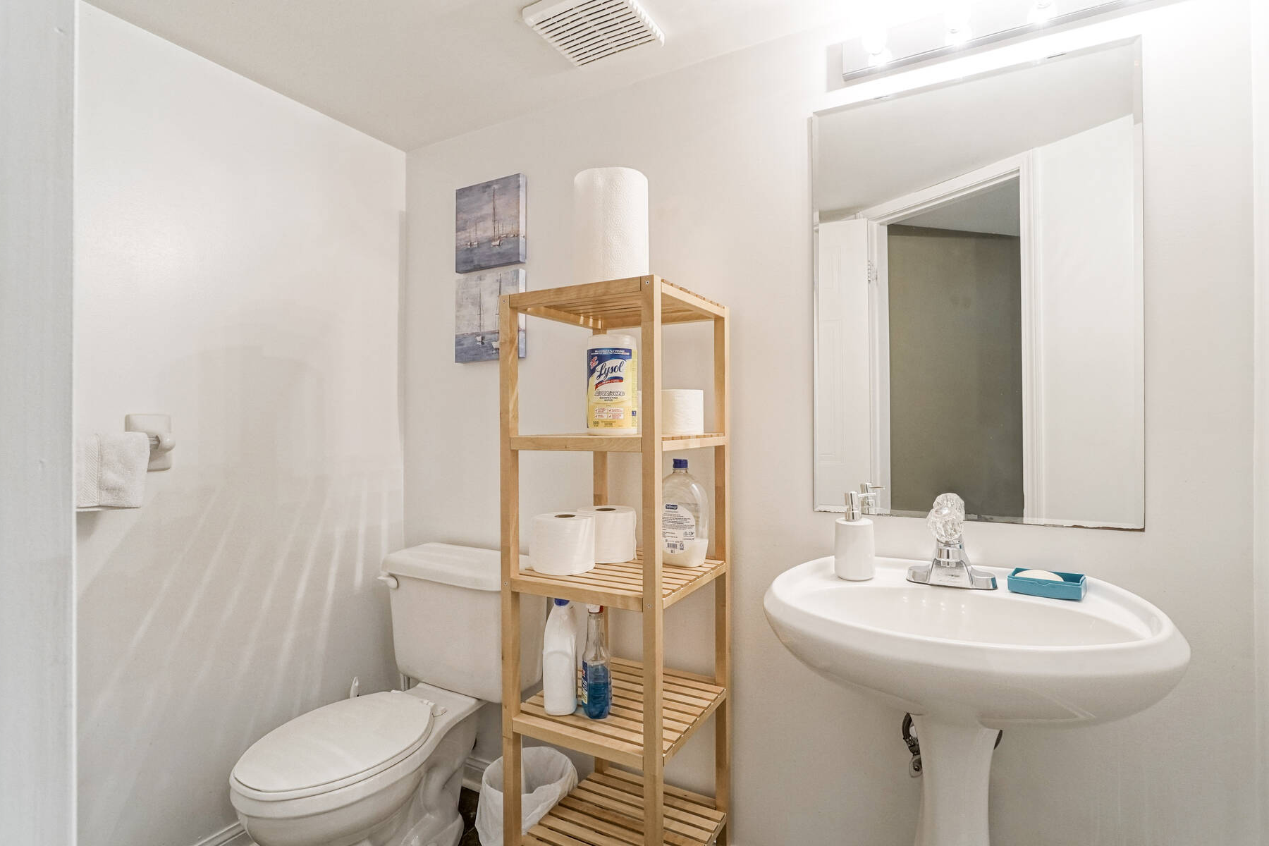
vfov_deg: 73.7
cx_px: 666
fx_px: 564
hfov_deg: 96.7
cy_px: 440
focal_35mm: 16
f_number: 7.1
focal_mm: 10
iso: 800
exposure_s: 1/20
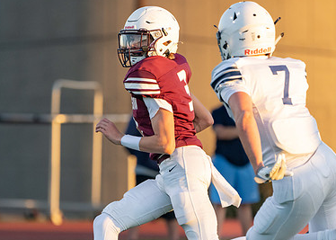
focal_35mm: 757
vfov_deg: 1.9
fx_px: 7223
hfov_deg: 2.7
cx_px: 114
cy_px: 190
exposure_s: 1/1000
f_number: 5.6
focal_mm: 400
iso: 1600
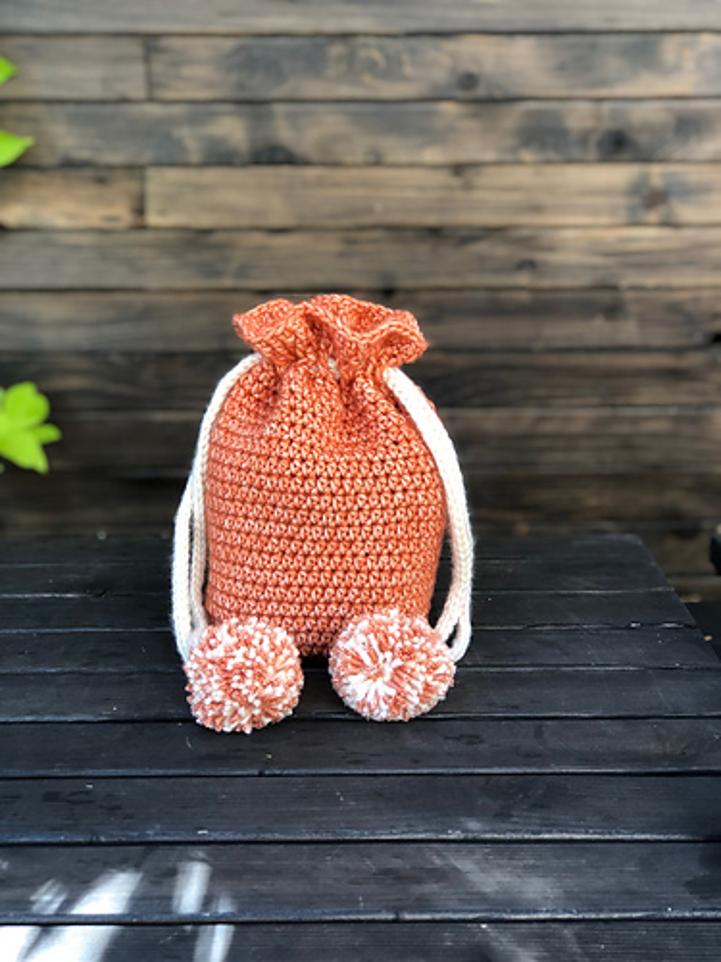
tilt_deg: -14.3
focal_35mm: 57
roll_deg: +0.3
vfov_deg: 33.8
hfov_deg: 25.7
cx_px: 360
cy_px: 481
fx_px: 1583
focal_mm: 6.6
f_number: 2.8
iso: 32
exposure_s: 1/30
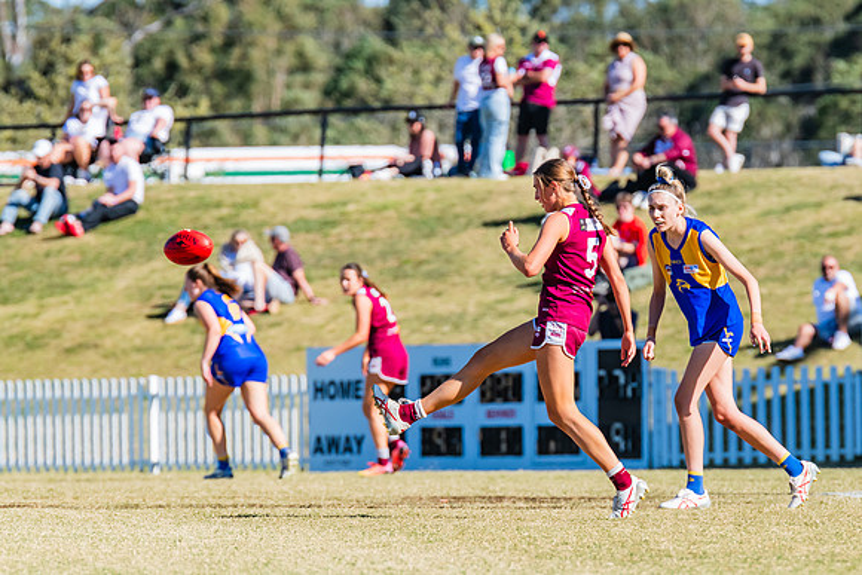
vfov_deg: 2.5
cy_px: 294
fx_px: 13057
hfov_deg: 3.8
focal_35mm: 545
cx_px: 512
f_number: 9
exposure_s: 1/1600
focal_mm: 420
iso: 800
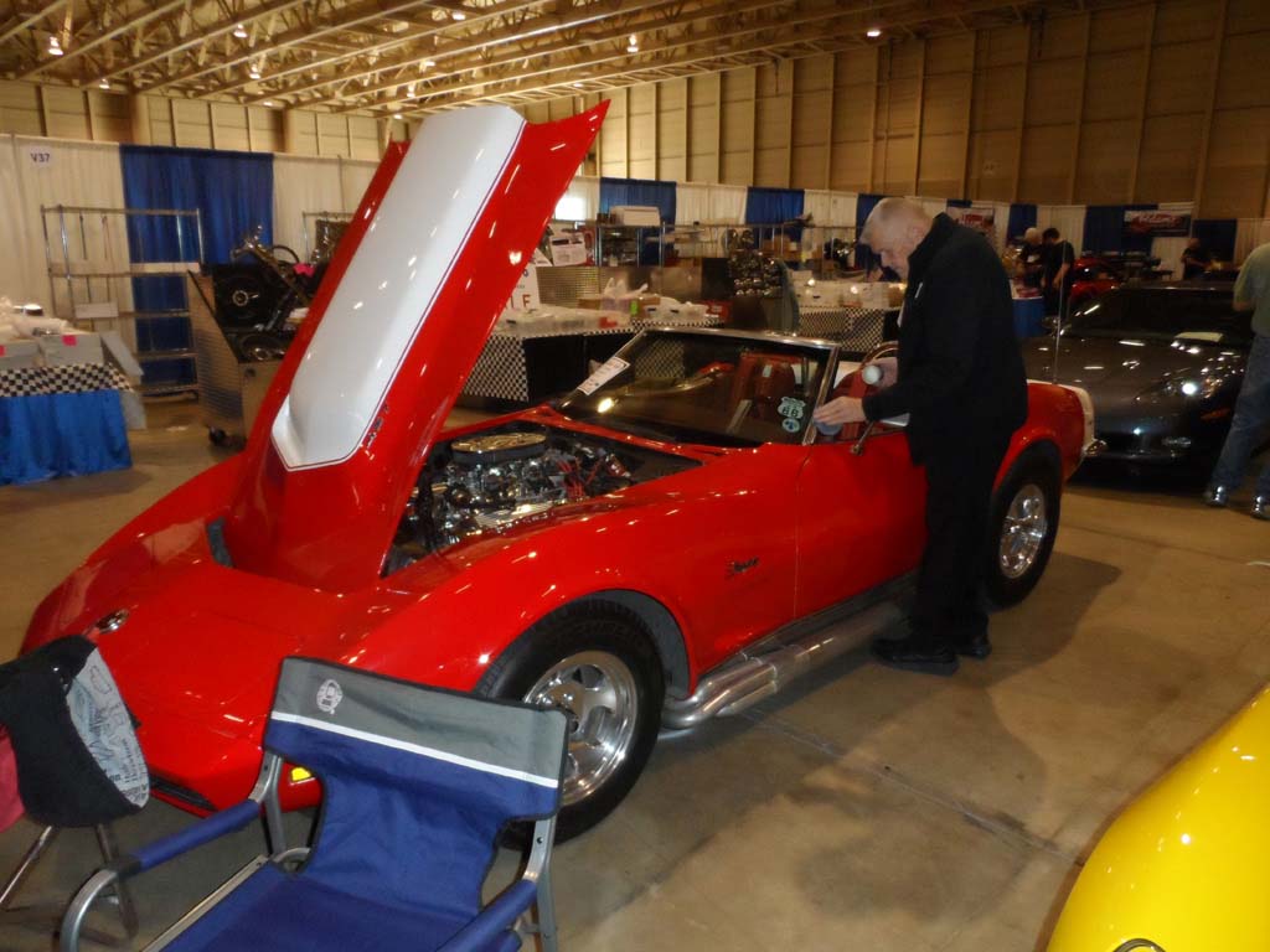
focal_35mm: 24
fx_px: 881
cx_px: 635
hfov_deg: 71.6
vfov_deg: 56.8
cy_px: 476
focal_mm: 4
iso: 640
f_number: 3.2
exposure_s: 1/30
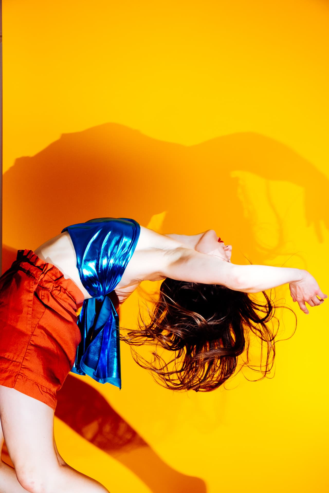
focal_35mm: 54
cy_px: 246
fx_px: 740
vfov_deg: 36.9
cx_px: 164
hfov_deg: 25.1
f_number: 7.1
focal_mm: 35.8
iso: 800
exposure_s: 1/180
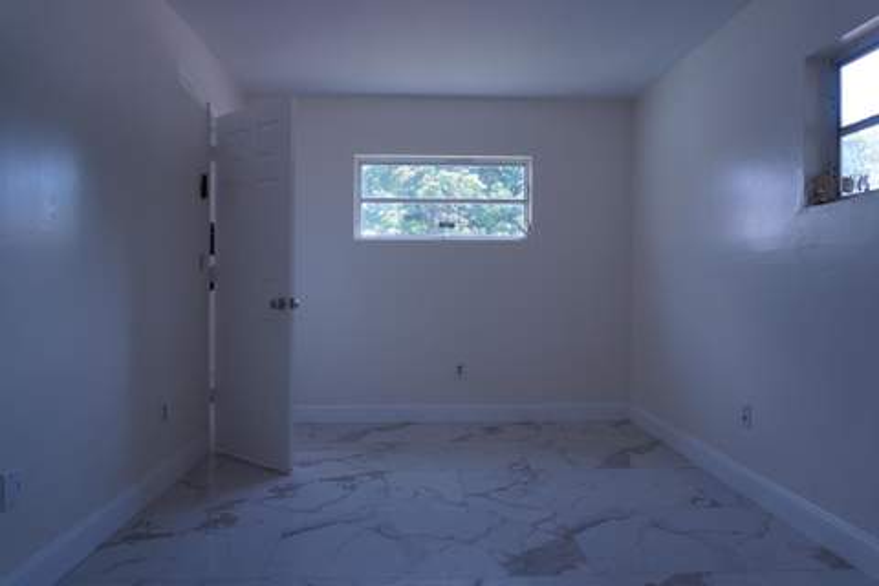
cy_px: 293
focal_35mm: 24
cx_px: 440
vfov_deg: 53.1
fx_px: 586
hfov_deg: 73.7
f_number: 6.3
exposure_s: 1/30
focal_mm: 16
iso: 160
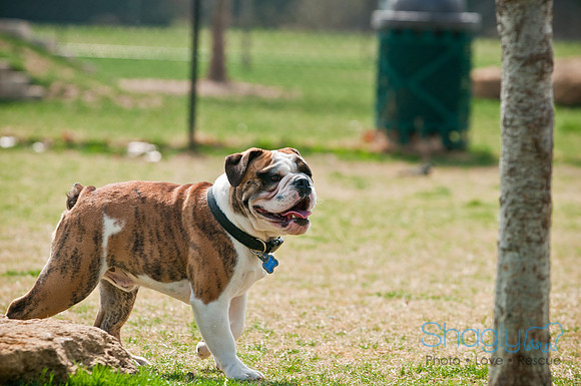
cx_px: 290
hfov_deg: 8.9
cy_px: 193
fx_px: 3747
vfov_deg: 5.9
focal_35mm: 232
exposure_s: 1/640
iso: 200
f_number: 5
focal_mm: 155
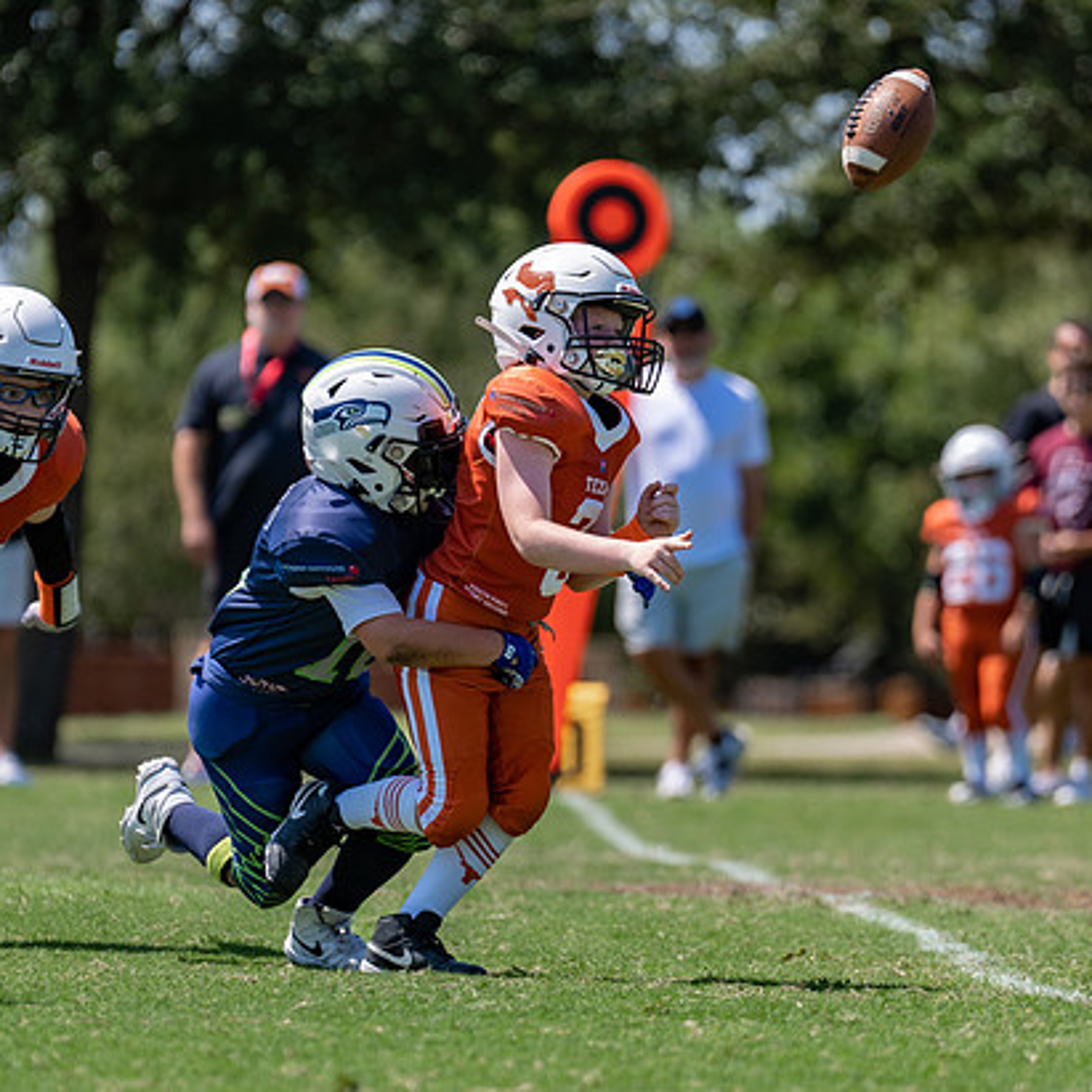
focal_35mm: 393
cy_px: 618
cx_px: 608
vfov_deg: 4.5
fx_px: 14026
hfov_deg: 4.5
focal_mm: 200
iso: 100
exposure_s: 1/1250
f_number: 3.2
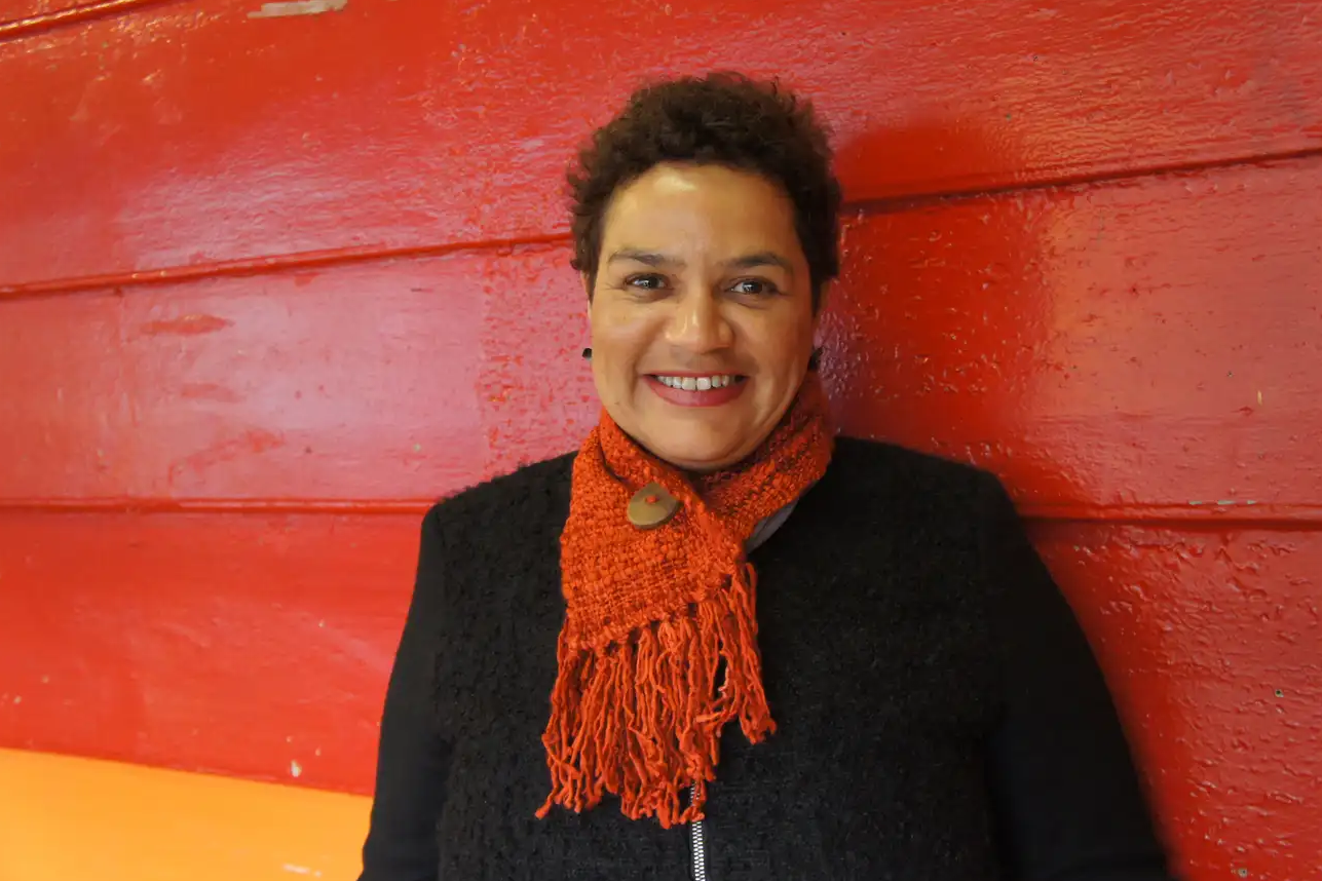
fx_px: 1524
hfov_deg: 46.9
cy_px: 442
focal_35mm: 42
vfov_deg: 32.2
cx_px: 672
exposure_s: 1/40
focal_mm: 27
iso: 1600
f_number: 4
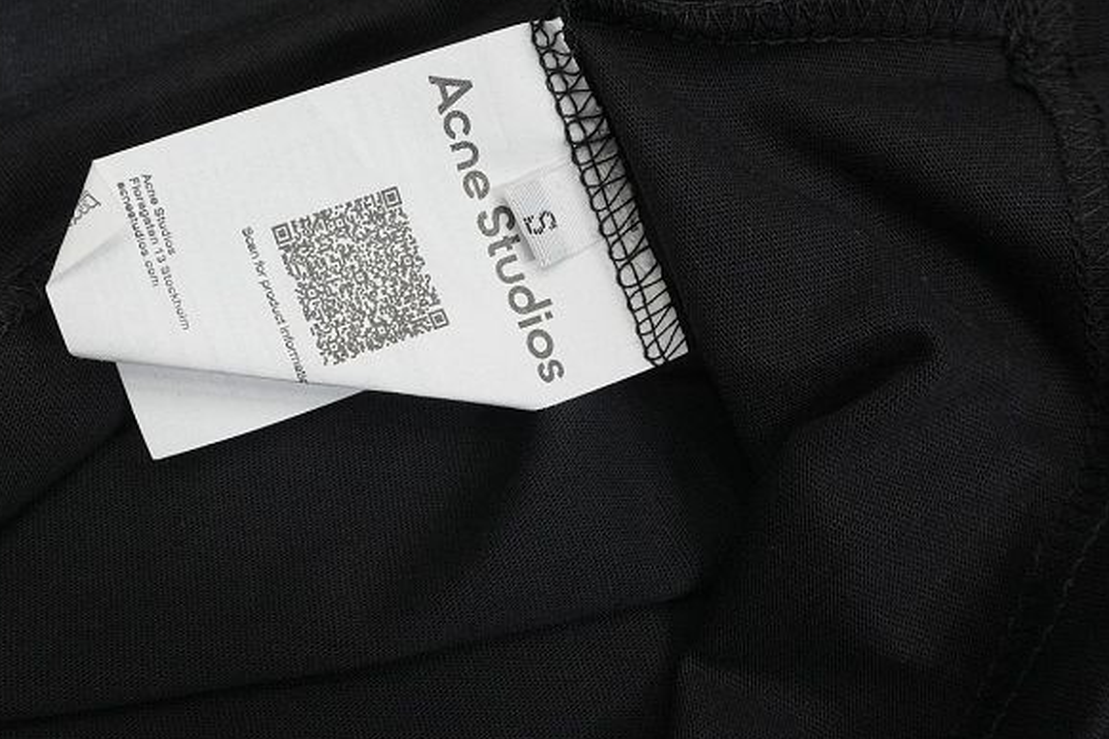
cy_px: 264
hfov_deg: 35.5
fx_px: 1715
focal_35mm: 56
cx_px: 368
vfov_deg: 24.2
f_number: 8
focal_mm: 27
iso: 1000
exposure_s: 1/160
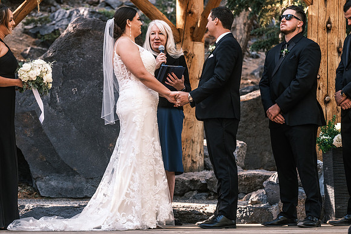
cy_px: 117
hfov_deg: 18.3
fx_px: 1092
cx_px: 176
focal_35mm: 112
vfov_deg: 12.2
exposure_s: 1/200
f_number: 3.6
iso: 800
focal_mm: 74.4
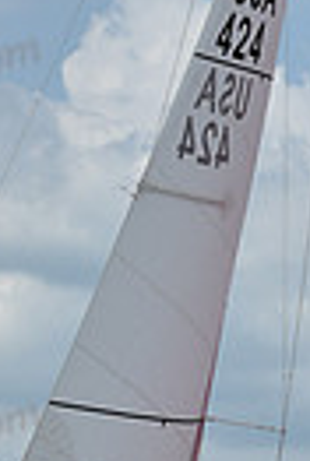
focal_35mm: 309
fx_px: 3970
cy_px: 236
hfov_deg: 4.5
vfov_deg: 6.7
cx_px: 224
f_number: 8
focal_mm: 70
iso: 250
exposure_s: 1/1250
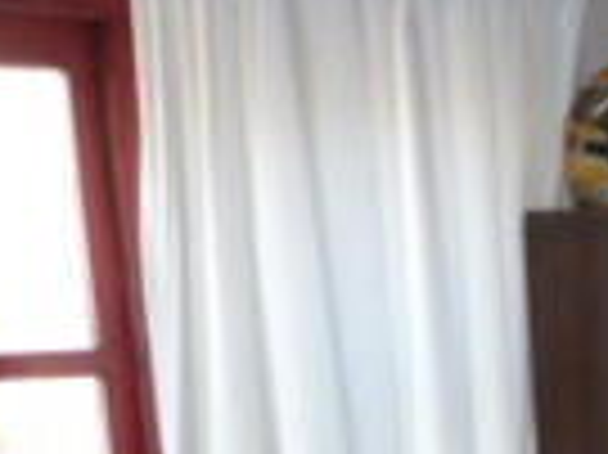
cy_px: 937
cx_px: 759
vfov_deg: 12.0
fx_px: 1895
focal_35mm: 108
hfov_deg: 17.3
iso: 400
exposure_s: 1/125
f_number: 2.8
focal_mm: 4.5
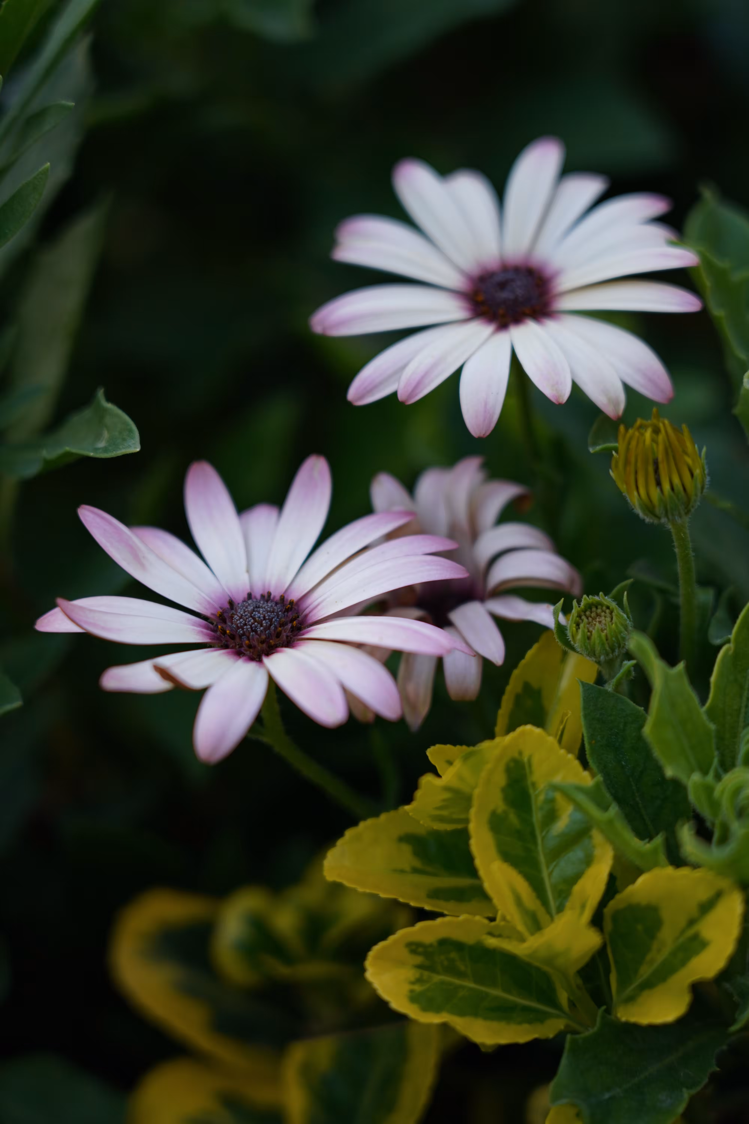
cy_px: 562
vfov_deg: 19.5
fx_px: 3277
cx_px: 374
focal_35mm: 105
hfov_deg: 13.0
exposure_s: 1/1000
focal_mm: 105
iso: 800
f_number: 4
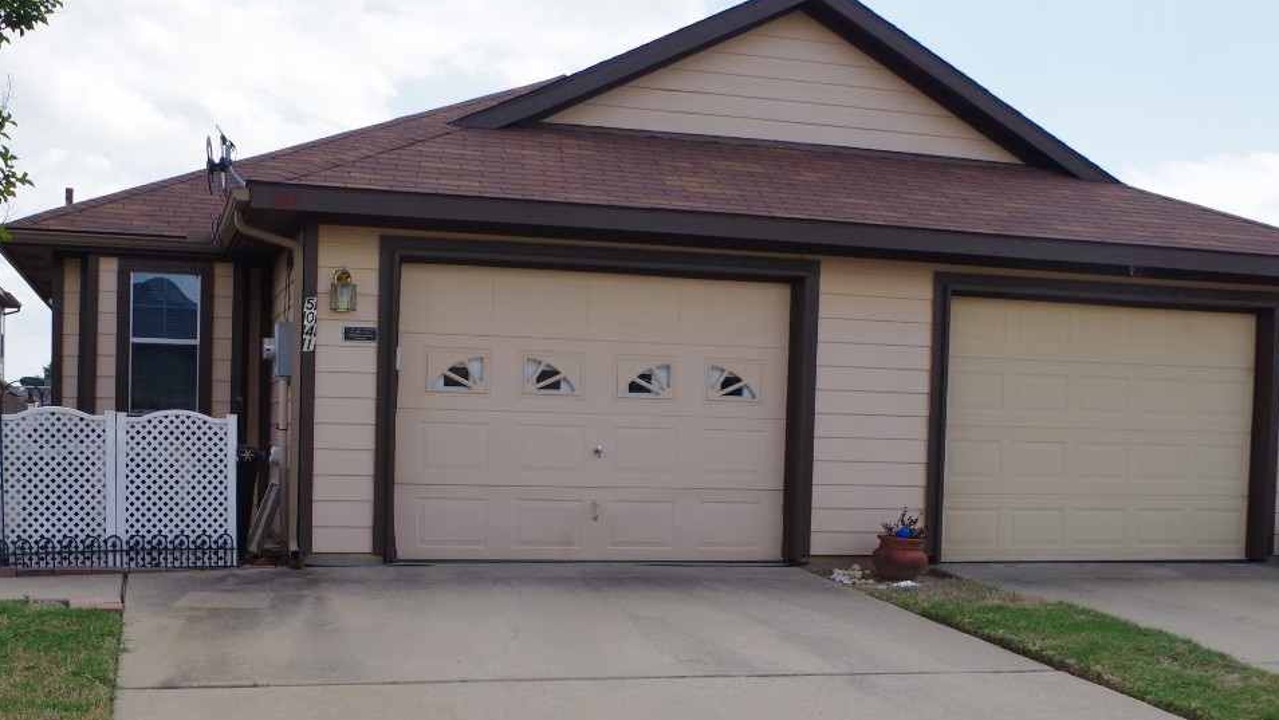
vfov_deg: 27.2
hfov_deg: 46.6
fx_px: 1480
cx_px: 554
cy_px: 483
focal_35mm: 44
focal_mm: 23
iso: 200
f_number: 11
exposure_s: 1/125
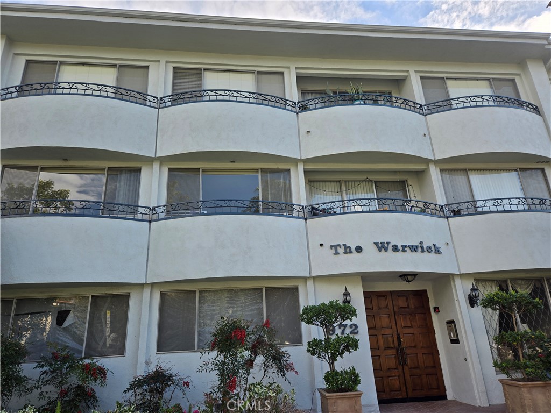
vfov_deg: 58.9
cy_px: 206
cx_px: 276
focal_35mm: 23
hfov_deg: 73.9
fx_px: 366
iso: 25
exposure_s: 1/820
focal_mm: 5.4
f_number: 1.8
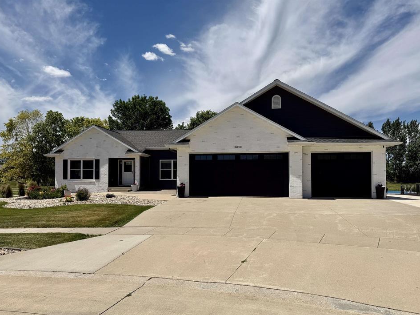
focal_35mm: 26
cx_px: 203
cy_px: 170
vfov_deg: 53.0
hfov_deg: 67.3
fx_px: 316
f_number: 1.78
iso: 80
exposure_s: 1/10309
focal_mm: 6.76
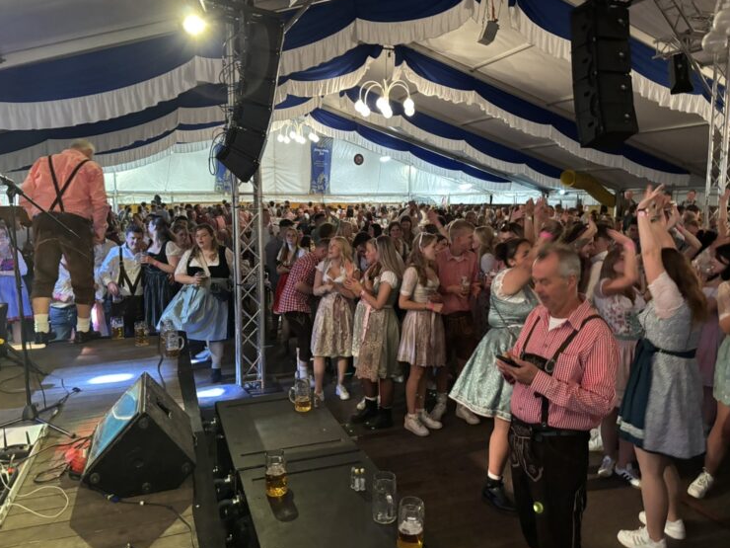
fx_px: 569
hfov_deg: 65.3
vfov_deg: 51.4
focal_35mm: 27
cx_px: 371
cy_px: 269
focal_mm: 5.96
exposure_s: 1/25
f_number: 1.6
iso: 640
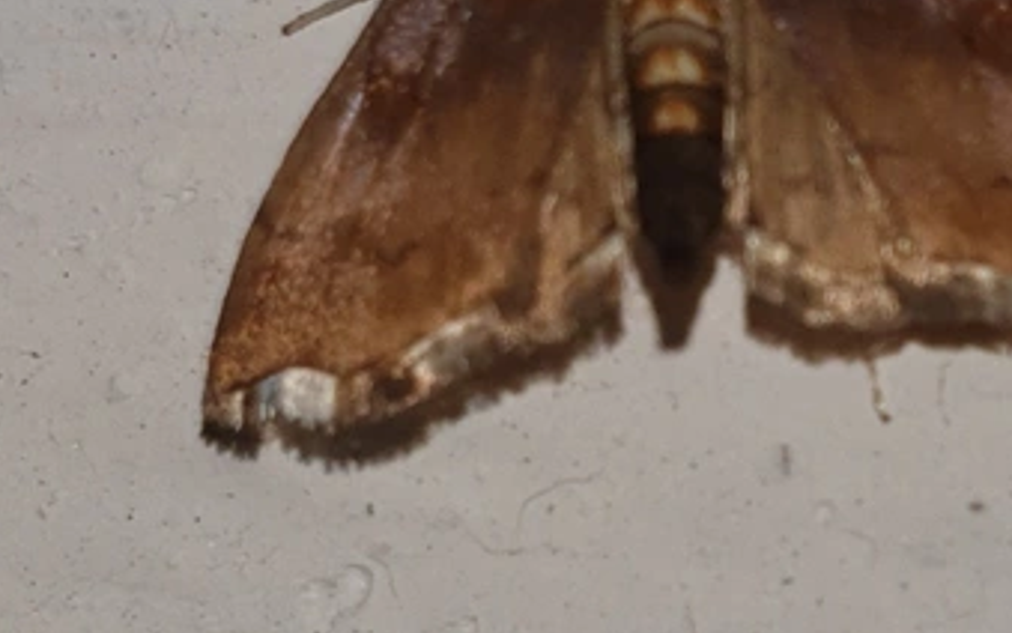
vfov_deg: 23.9
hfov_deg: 37.5
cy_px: 21
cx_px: 803
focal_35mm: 52
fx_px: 1434
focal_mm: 4.3
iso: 50
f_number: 2.4
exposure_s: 1/3831
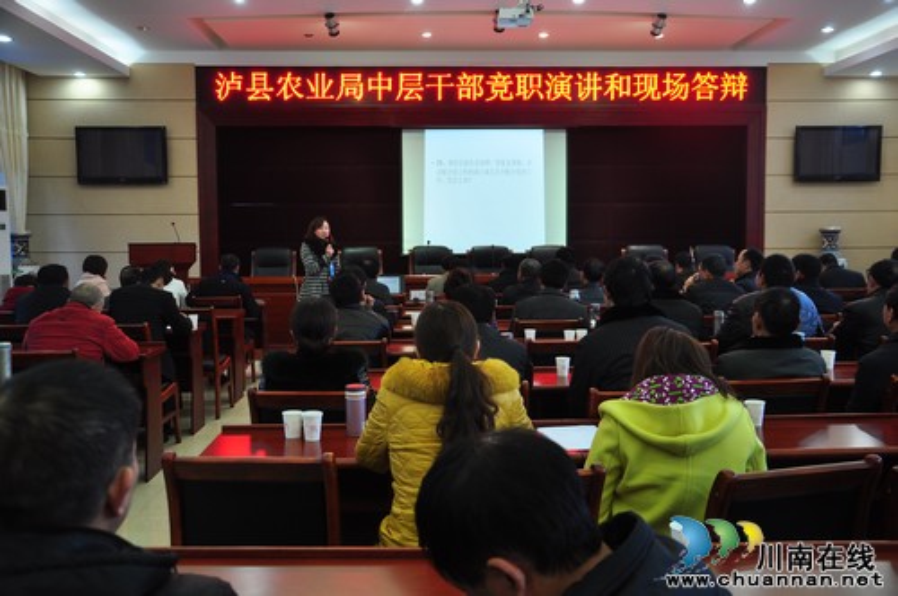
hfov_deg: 57.3
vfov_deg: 39.9
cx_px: 449
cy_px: 298
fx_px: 822
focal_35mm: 33
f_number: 3.8
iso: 400
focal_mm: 22
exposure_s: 1/50
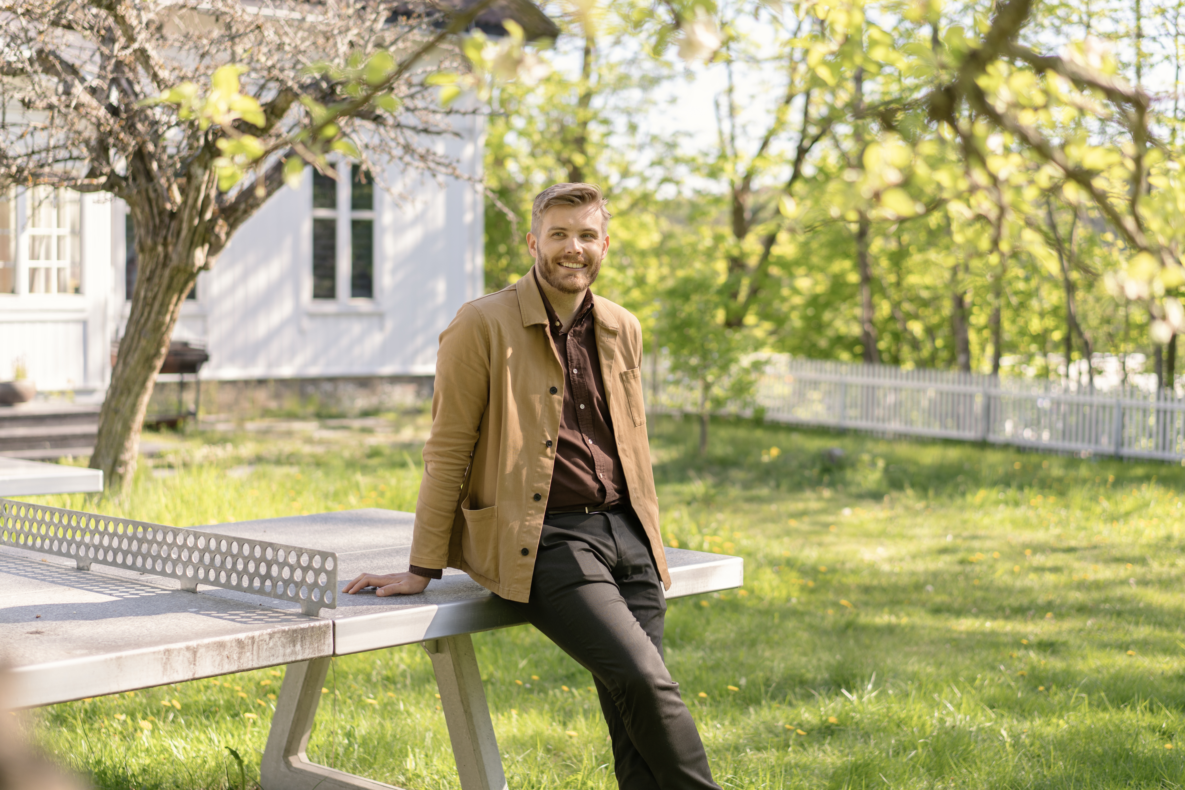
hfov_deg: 36.2
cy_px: 395
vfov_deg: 24.6
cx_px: 592
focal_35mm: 55
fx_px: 1811
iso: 100
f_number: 2.2
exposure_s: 1/500
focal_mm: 55
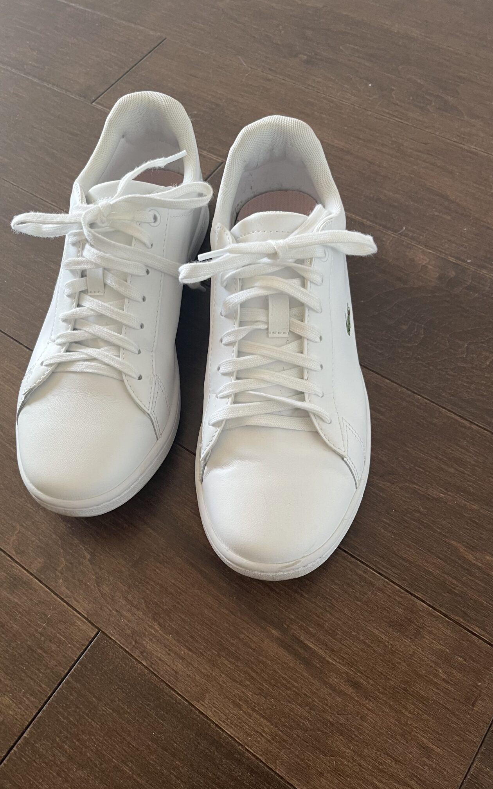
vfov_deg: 66.5
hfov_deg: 44.5
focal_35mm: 28
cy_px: 392
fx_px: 602
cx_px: 219
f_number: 1.6
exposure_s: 1/73
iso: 125
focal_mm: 5.1
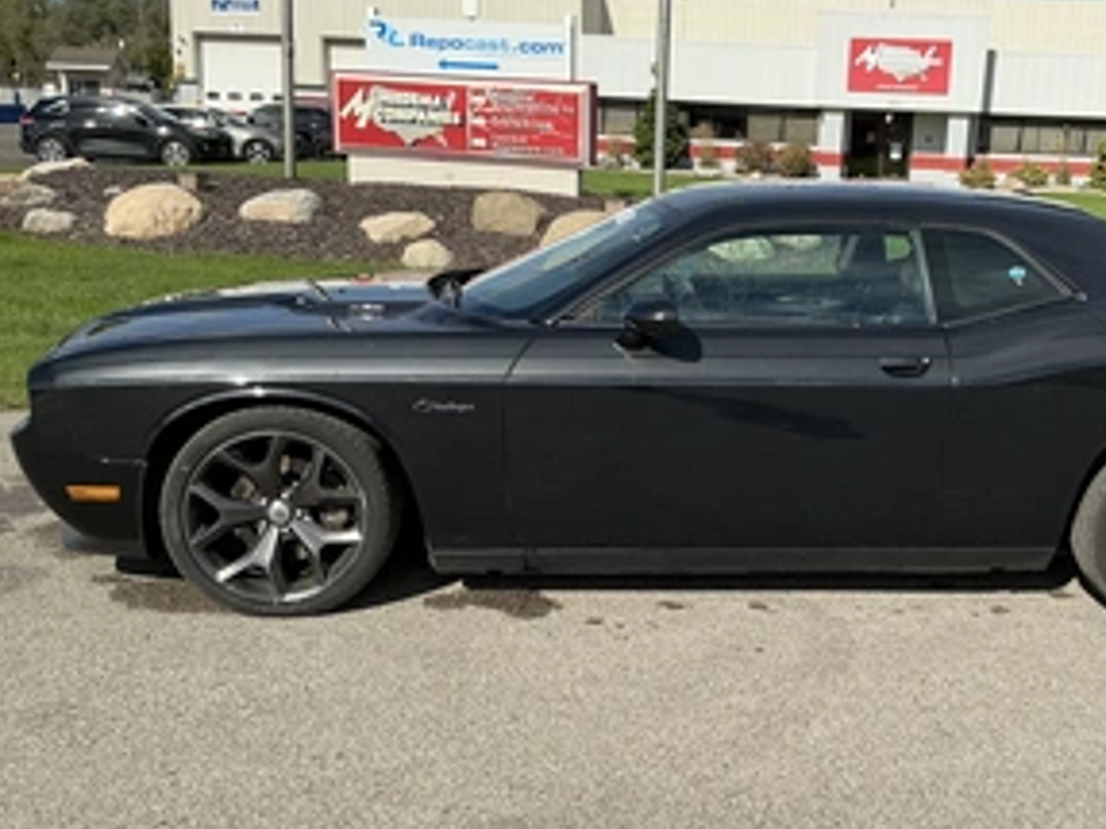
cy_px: 416
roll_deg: -2.7
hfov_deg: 47.1
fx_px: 1246
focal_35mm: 39
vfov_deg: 36.8
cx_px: 744
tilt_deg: -10.0
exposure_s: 1/2667
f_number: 1.8
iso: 25
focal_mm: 3
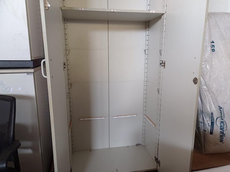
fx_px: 186
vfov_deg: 49.7
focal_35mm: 28
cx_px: 115
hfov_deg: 63.5
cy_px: 86
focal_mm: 4.7
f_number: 1.79
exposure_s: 1/30
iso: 252
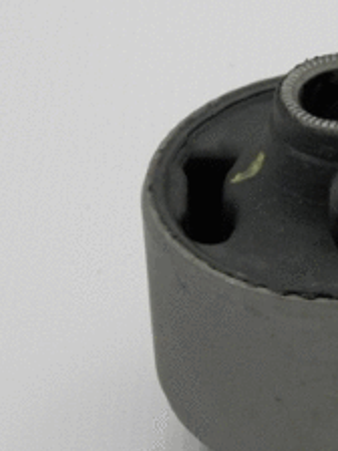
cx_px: 351
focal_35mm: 195
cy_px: 288
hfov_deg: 7.6
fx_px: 2539
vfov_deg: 10.1
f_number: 4.2
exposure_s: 1/160
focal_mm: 14.6
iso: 160
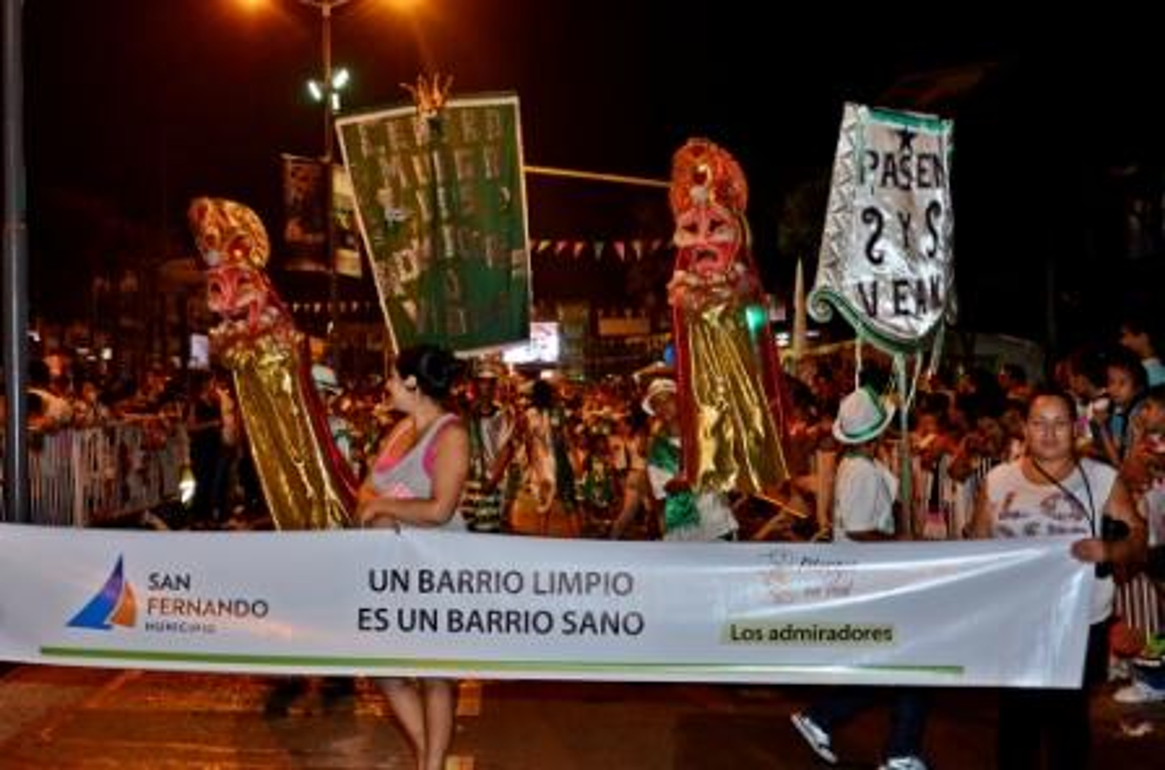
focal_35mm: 52
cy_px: 385
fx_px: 1694
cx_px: 582
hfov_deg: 37.9
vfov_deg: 25.6
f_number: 4.5
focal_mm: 35
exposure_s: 1/80
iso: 800
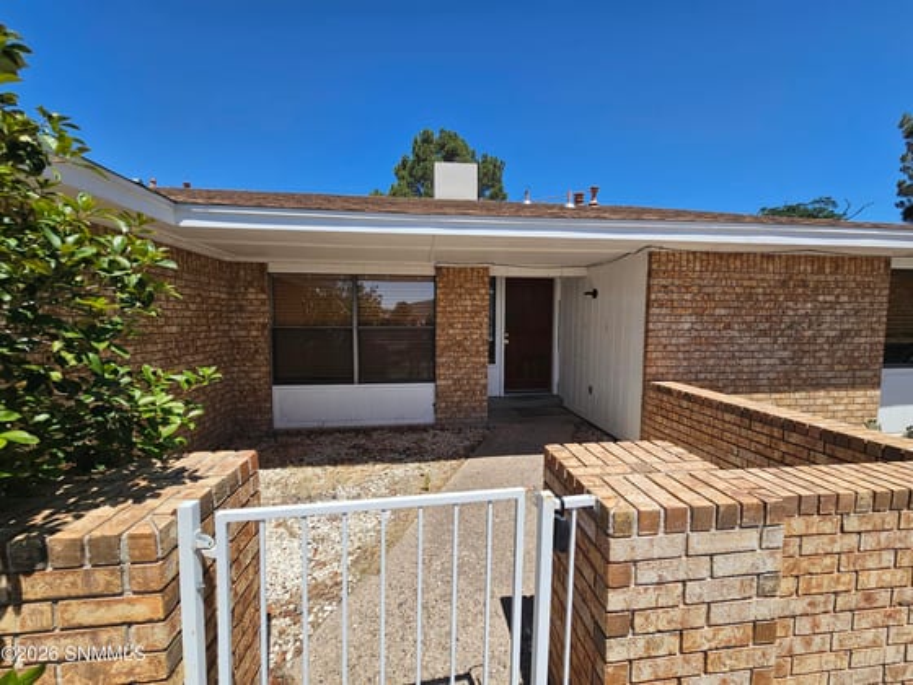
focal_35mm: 13
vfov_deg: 89.9
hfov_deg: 106.2
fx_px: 343
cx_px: 456
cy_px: 342
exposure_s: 1/2470
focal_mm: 2.2
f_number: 2.2
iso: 50
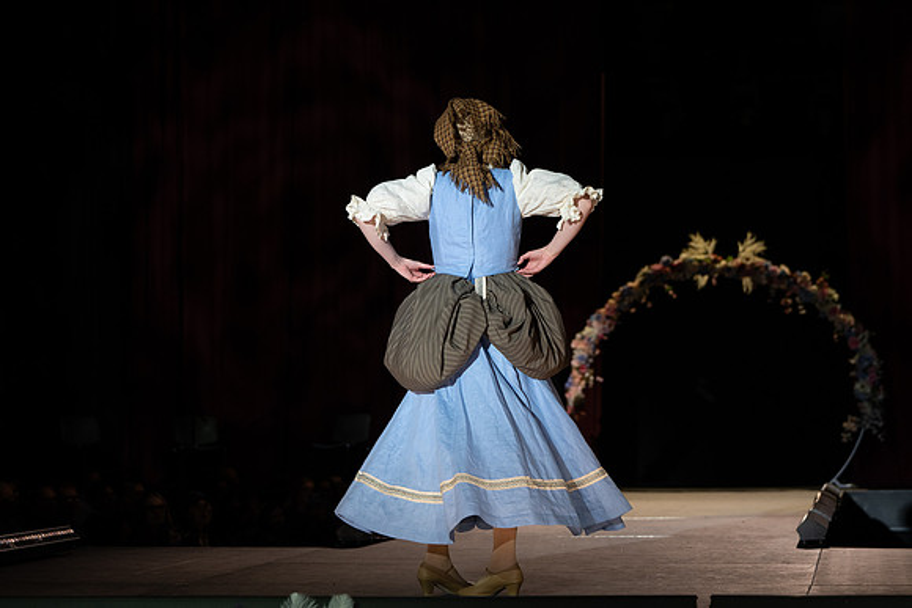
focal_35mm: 89
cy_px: 307
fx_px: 2243
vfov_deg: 15.5
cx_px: 477
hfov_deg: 23.0
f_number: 3.5
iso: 800
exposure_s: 1/640
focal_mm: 81
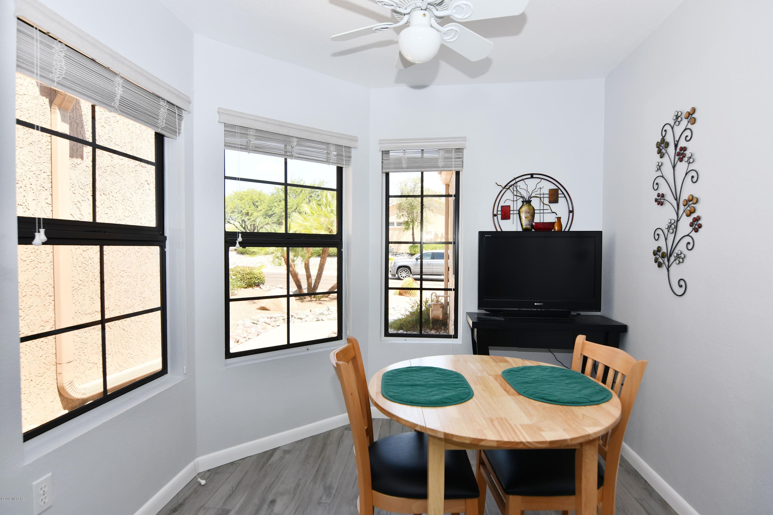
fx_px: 386
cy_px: 258
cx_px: 386
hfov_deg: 90.0
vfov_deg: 67.4
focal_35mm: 18
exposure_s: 1/125
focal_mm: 12
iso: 100
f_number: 5.6
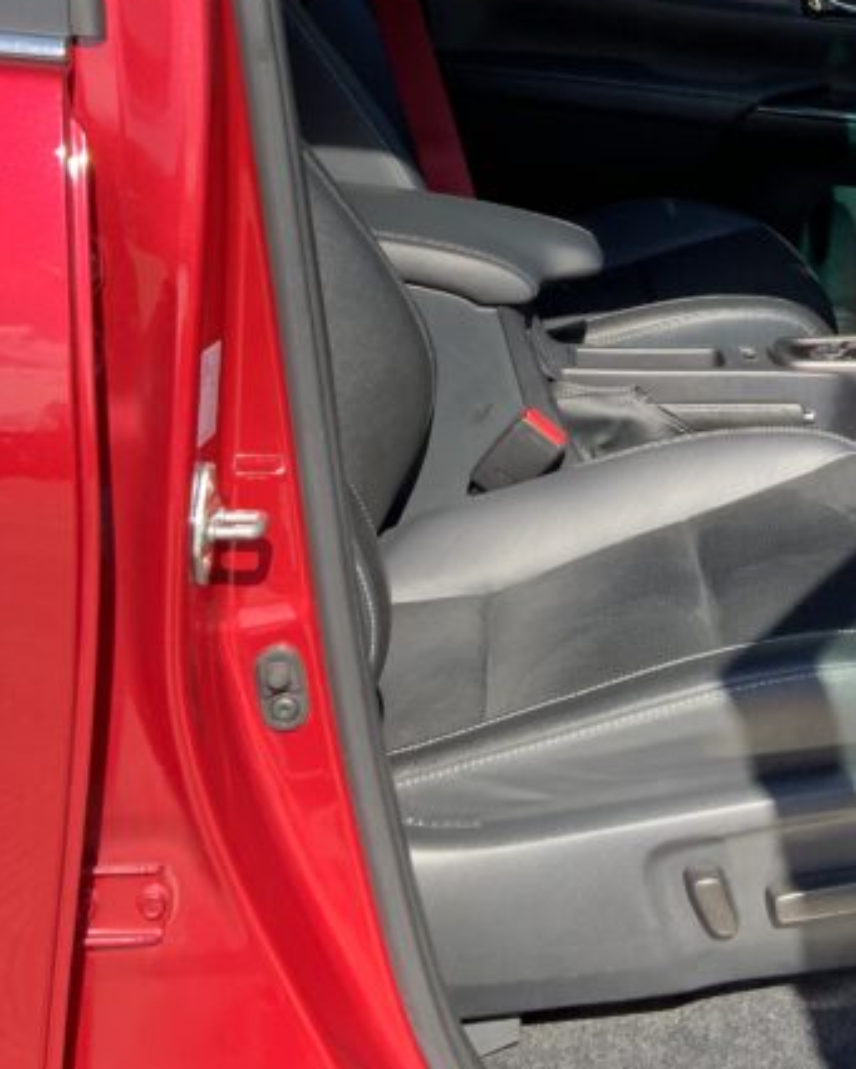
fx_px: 2153
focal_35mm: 68
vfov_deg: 27.2
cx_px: 939
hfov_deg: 21.4
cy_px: 163
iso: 16
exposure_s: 1/403
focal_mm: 3
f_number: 1.8
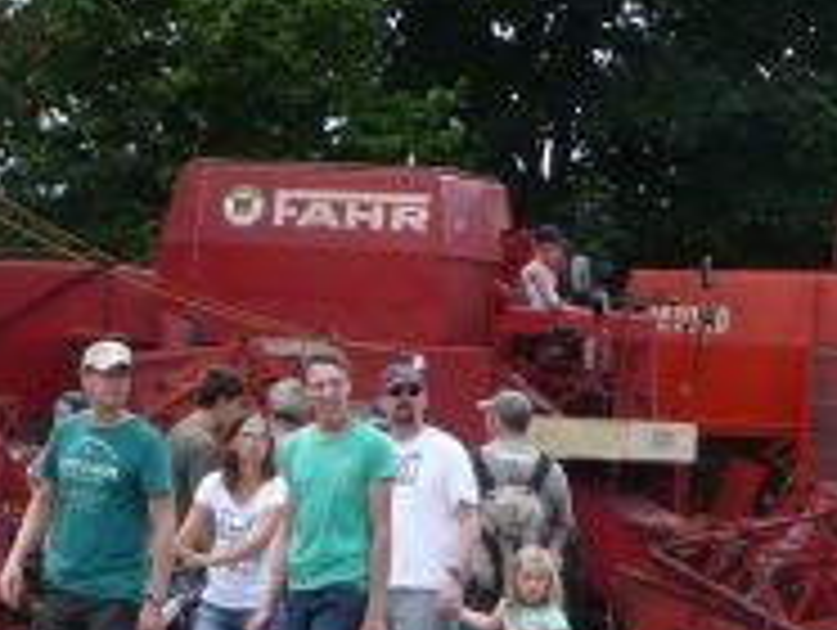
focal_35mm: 309
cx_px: -189
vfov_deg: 4.8
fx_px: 7481
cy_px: 387
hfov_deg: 6.4
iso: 100
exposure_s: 1/320
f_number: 4.6
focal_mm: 12.2
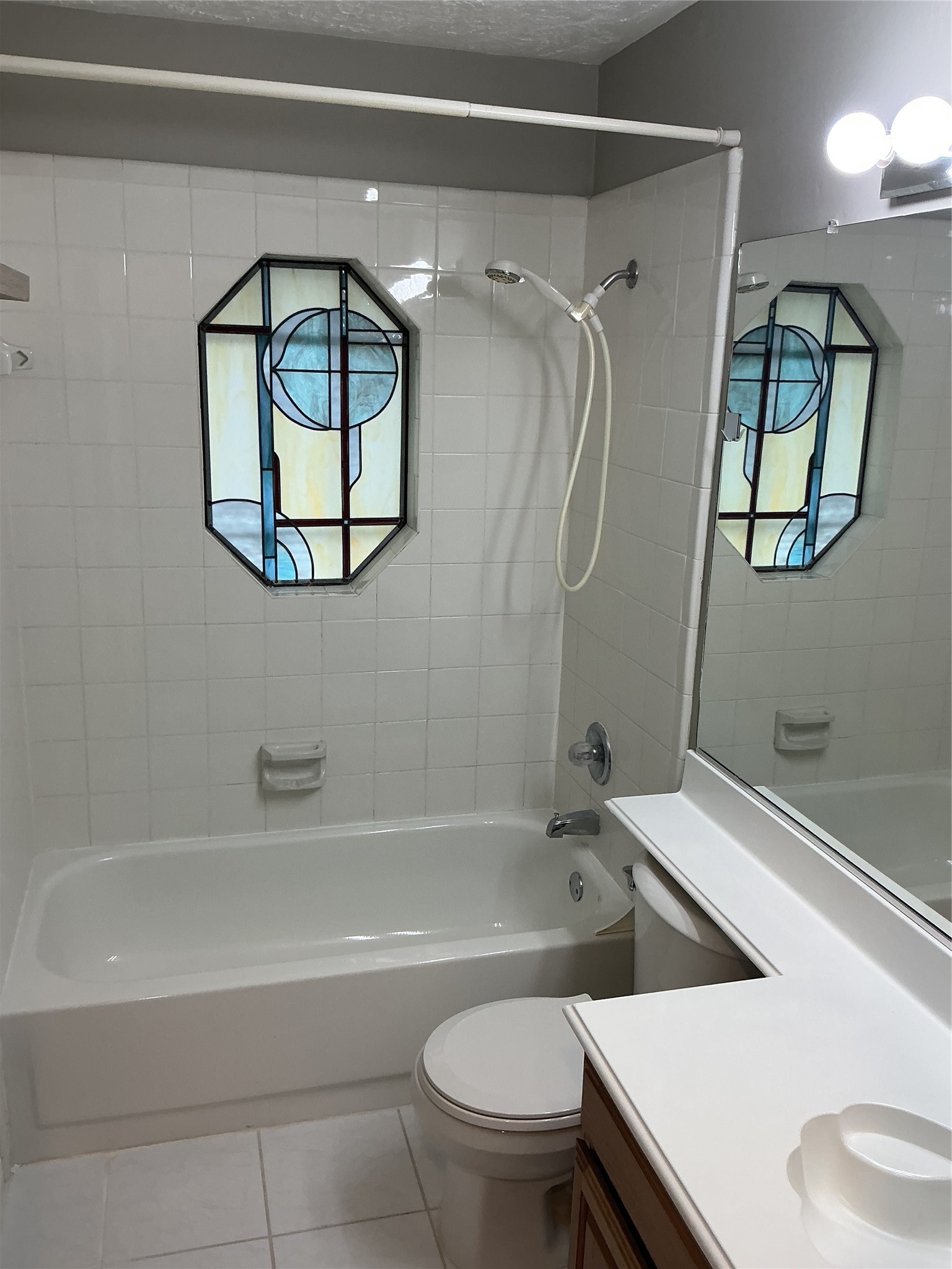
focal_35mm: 29
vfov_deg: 61.7
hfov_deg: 48.2
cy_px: 634
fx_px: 1063
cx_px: 476
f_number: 1.8
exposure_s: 1/60
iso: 40
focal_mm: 3
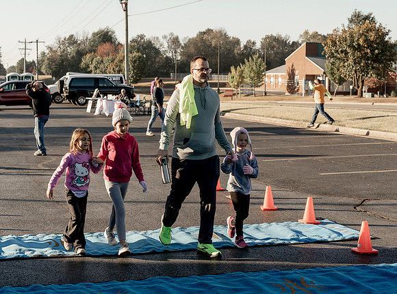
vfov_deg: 21.1
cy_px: 89
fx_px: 787
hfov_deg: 28.3
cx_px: 194
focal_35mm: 69
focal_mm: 46
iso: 100
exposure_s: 1/500
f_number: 3.5
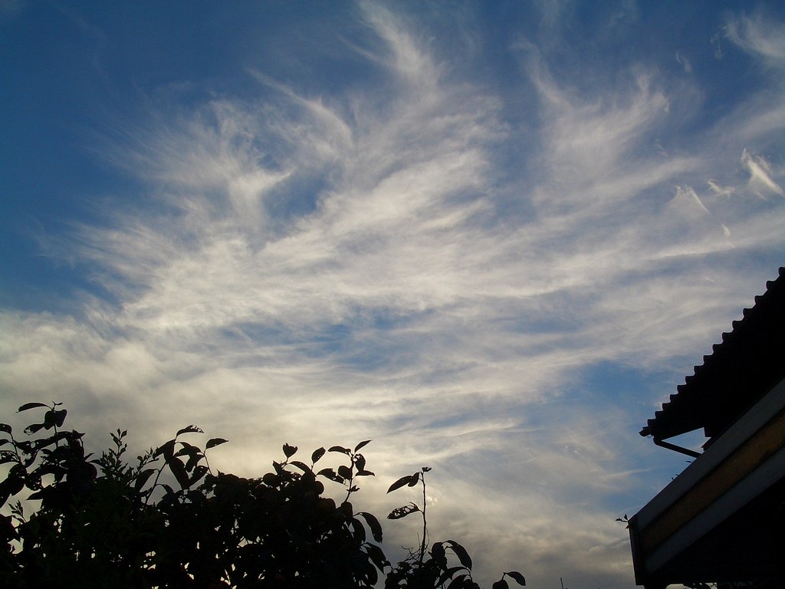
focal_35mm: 49
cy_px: 294
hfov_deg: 38.9
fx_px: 1111
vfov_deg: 29.7
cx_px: 392
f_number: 5
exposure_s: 1/500
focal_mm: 8.2
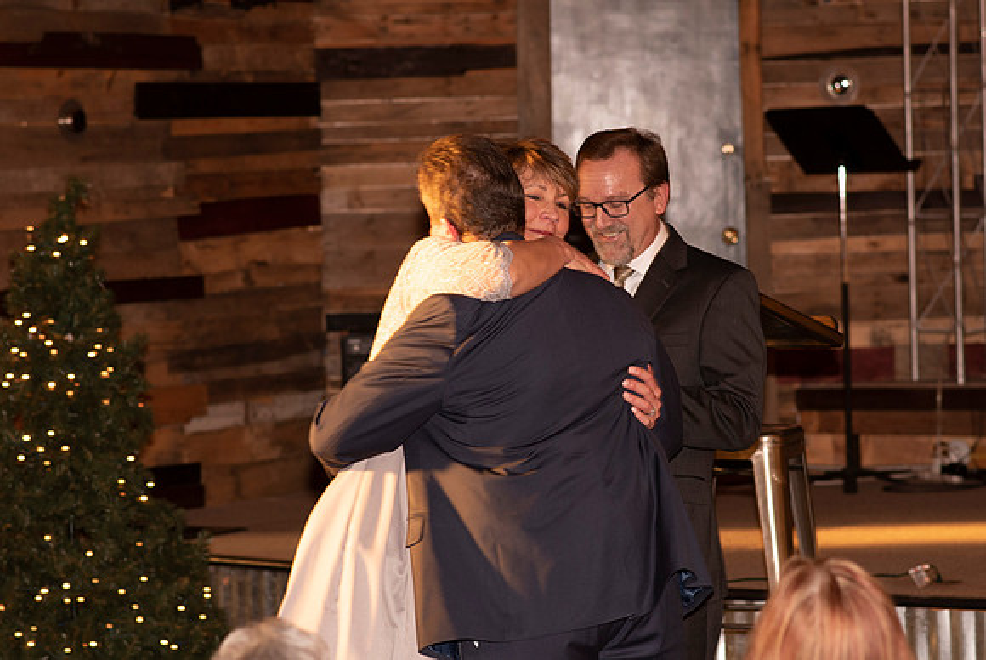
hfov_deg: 16.6
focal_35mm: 124
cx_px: 528
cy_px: 347
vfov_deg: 11.1
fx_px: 3386
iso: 500
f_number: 3.5
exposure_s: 1/160
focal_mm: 85
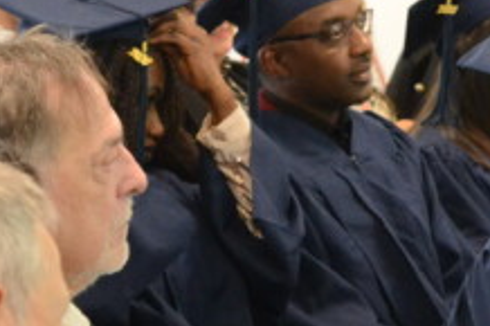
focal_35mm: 305
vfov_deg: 4.5
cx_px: 624
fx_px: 4148
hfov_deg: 6.7
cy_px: 342
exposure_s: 1/100
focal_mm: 50
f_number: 4
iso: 1600
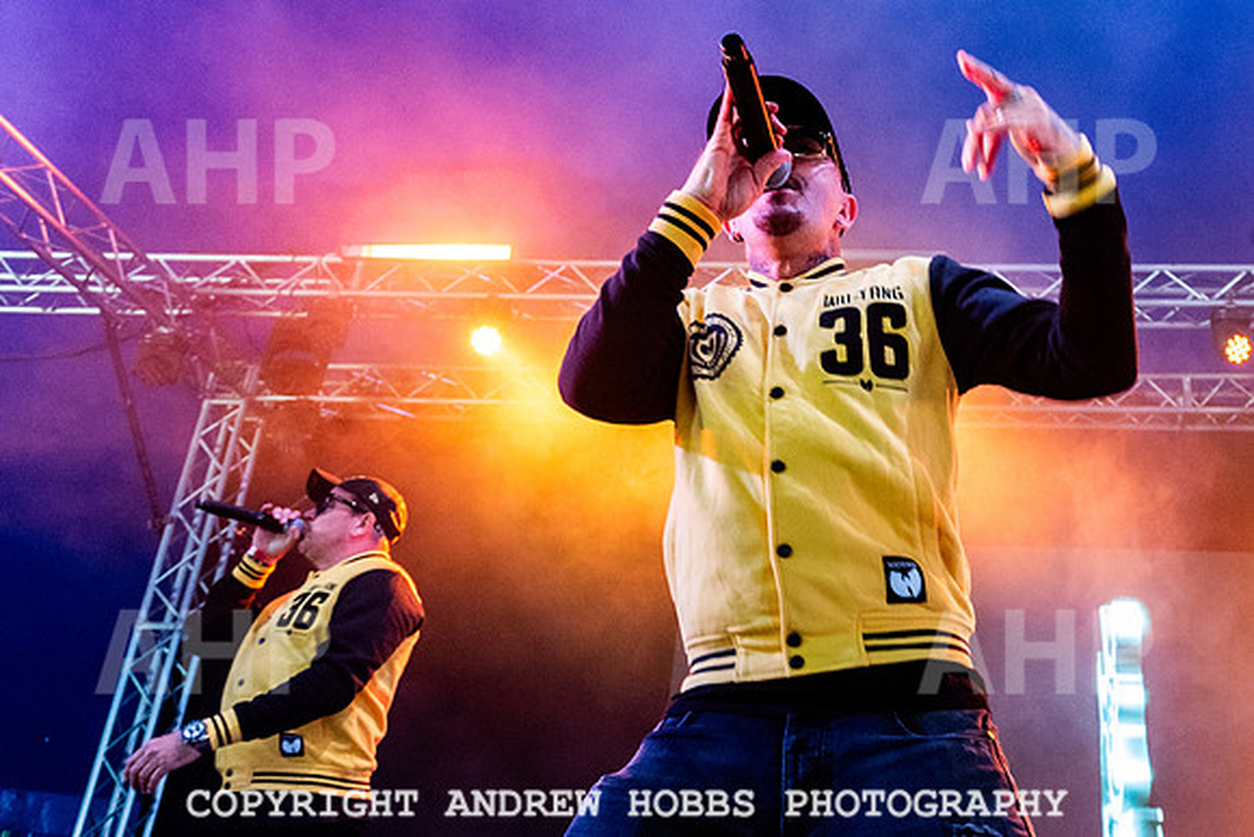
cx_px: 885
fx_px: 1229
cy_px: 466
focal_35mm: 35
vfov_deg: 37.6
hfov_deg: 52.5
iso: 4000
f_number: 3.5
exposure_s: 1/160
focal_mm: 24
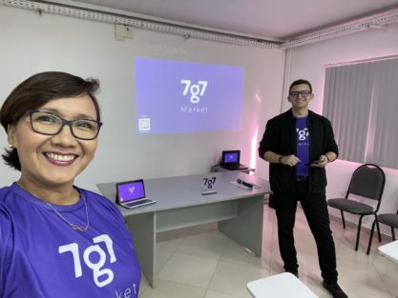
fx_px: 265
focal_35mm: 23
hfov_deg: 73.9
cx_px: 199
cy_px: 149
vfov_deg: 58.9
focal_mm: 2.71
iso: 320
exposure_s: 1/60
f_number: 2.2
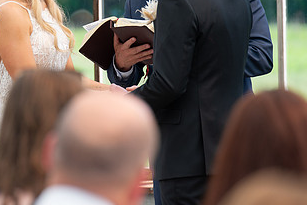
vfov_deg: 3.2
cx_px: 48
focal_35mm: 426
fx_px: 3634
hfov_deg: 4.8
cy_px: 12
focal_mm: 200
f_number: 4.5
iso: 160
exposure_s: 1/250
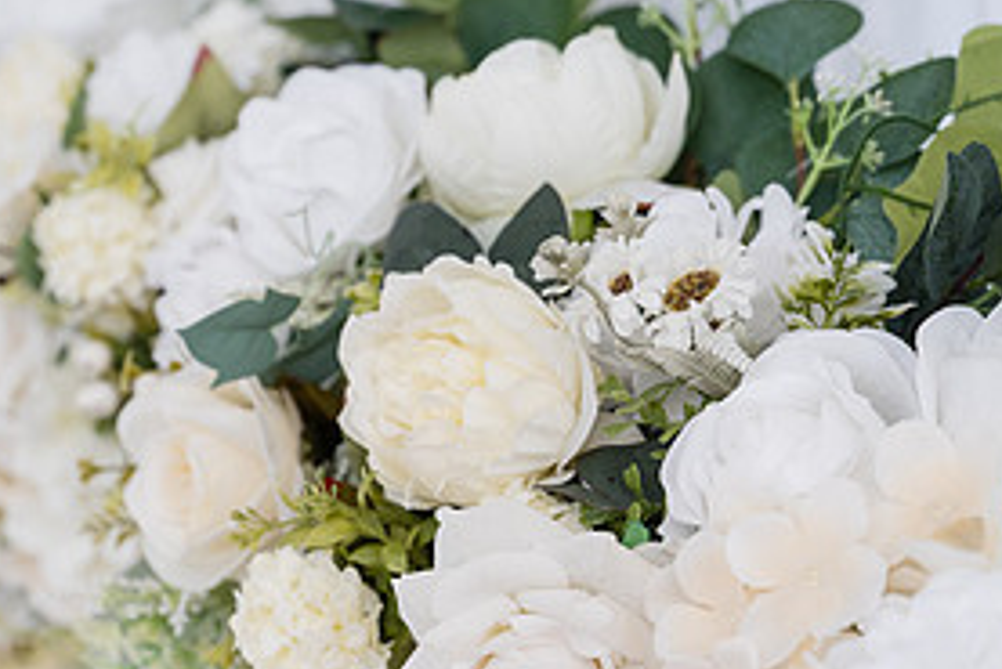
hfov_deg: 19.1
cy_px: 454
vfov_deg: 12.8
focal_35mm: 107
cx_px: 477
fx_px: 2980
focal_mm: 51.1
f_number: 2.8
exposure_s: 1/320
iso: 320
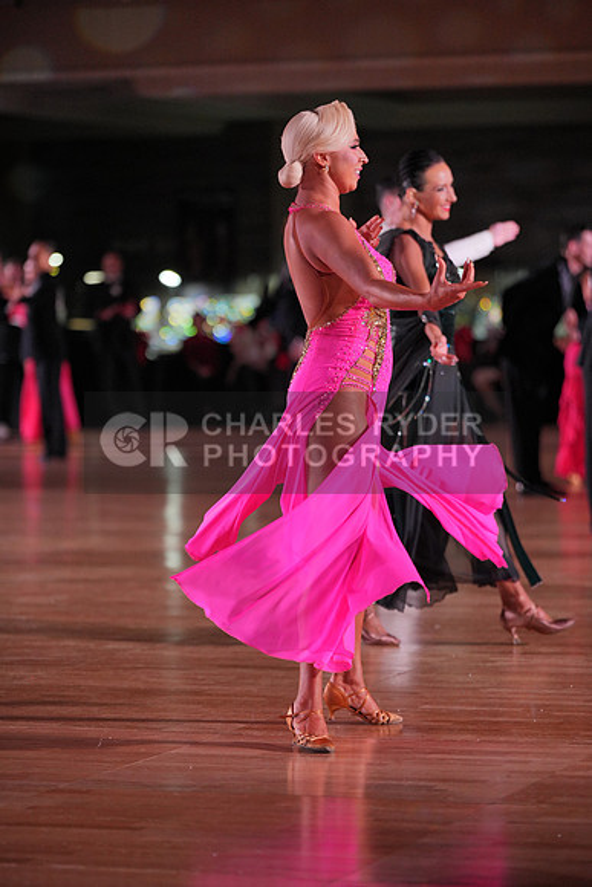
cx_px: 296
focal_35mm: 134
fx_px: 3303
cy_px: 444
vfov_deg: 15.3
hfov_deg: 10.2
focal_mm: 134
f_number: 2.8
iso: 1600
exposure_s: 1/800
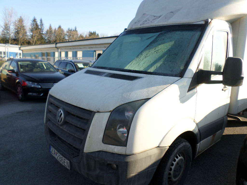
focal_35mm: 25
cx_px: 124
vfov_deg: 54.9
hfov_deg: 69.4
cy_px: 92
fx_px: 178
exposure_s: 1/500
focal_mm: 4.5
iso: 80
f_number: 2.5
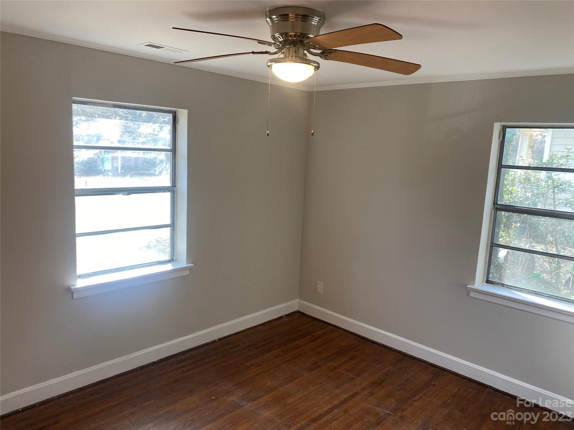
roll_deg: -3.3
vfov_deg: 53.1
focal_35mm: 26
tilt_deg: -10.1
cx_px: 287
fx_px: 431
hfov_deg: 67.3
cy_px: 215
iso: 64
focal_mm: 4.25
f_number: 1.8
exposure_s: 1/120
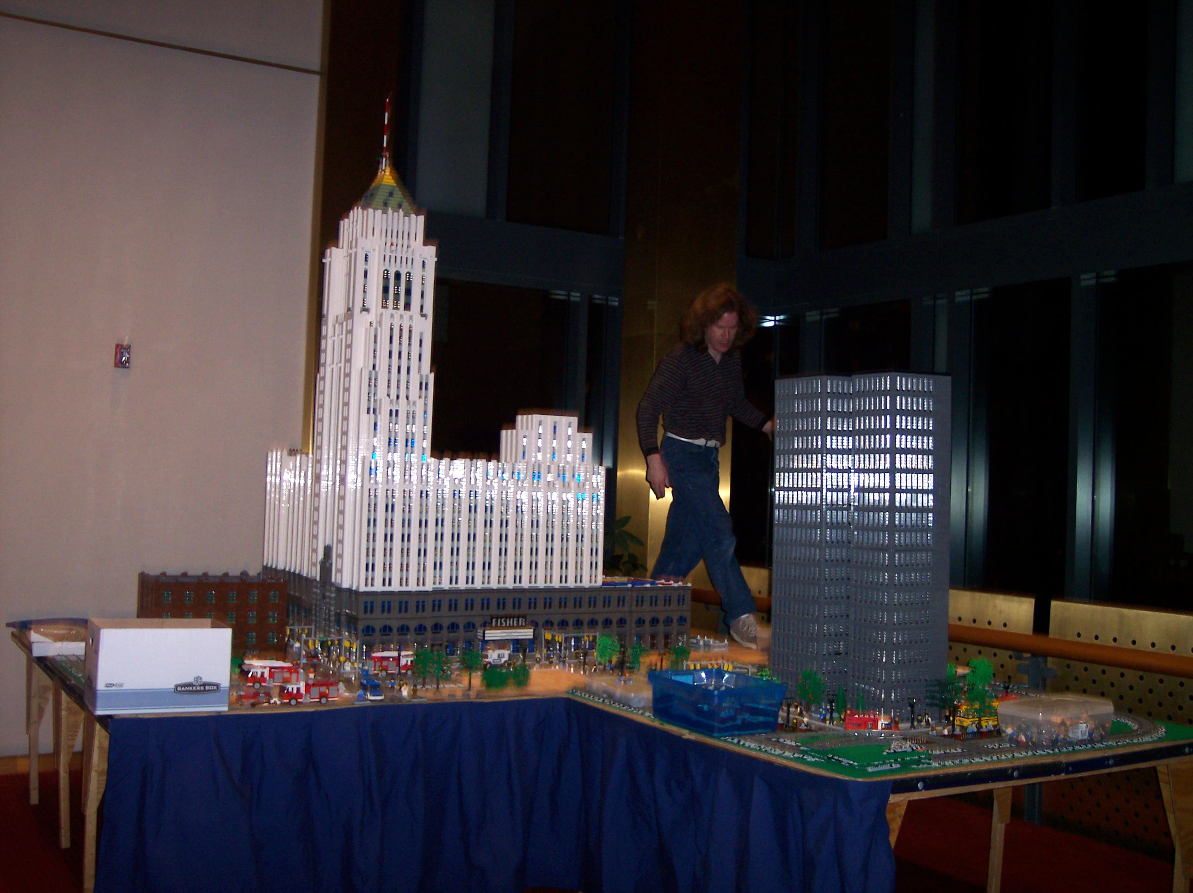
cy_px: 446
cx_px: 596
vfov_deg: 37.7
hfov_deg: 49.0
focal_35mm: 38
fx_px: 1309
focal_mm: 8
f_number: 2.8
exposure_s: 1/30
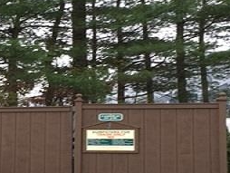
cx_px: 67
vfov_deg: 20.1
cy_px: 121
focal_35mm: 73
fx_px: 485
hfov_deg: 26.4
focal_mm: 4.15
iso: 25
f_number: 2.2
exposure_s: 1/60
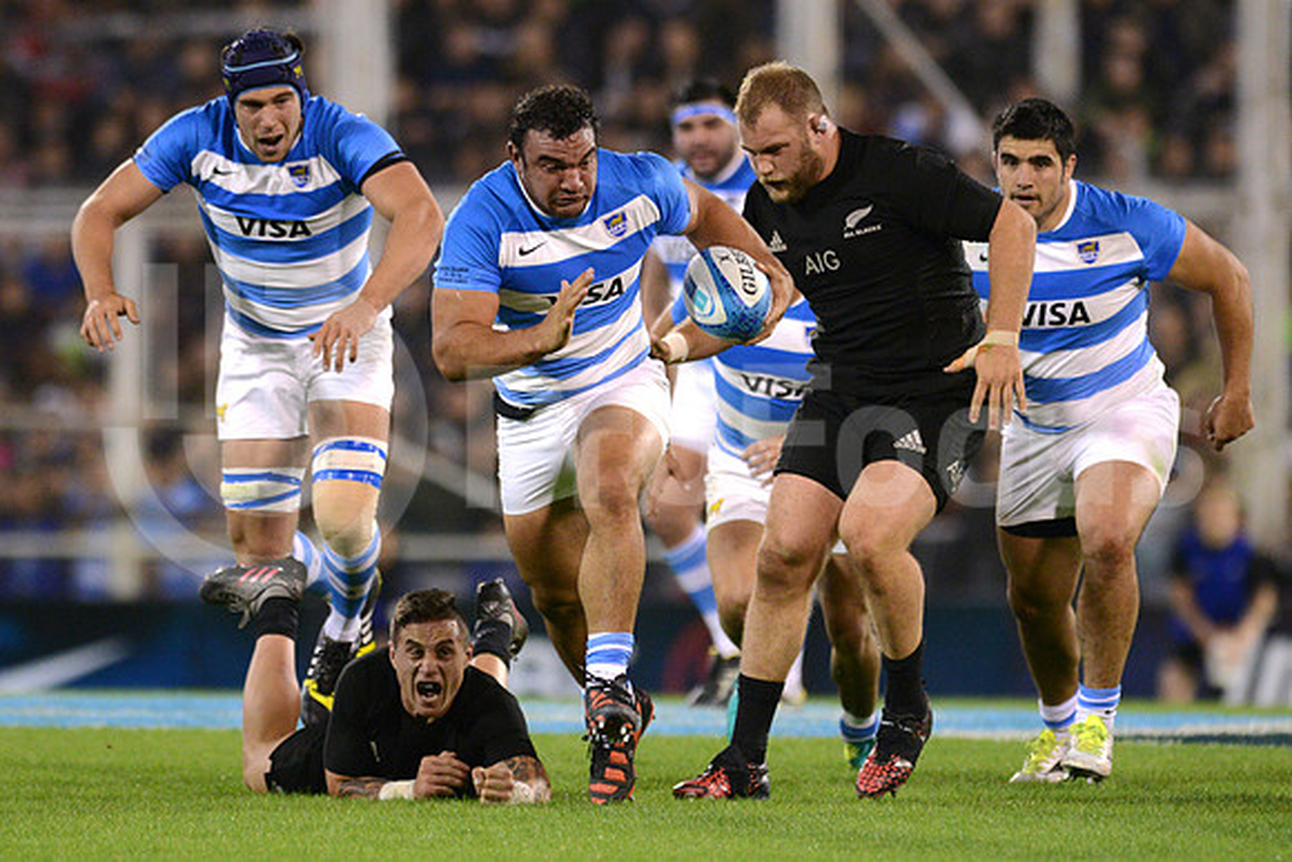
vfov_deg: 3.3
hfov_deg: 4.9
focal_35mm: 420
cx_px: 646
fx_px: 15076
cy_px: 431
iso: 4500
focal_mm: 420
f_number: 4
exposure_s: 1/800
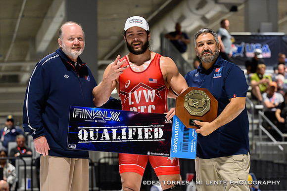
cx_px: 168
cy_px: 130
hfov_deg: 14.9
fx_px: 1096
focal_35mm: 138
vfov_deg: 10.0
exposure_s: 1/320
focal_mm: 87
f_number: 2.8
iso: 4500
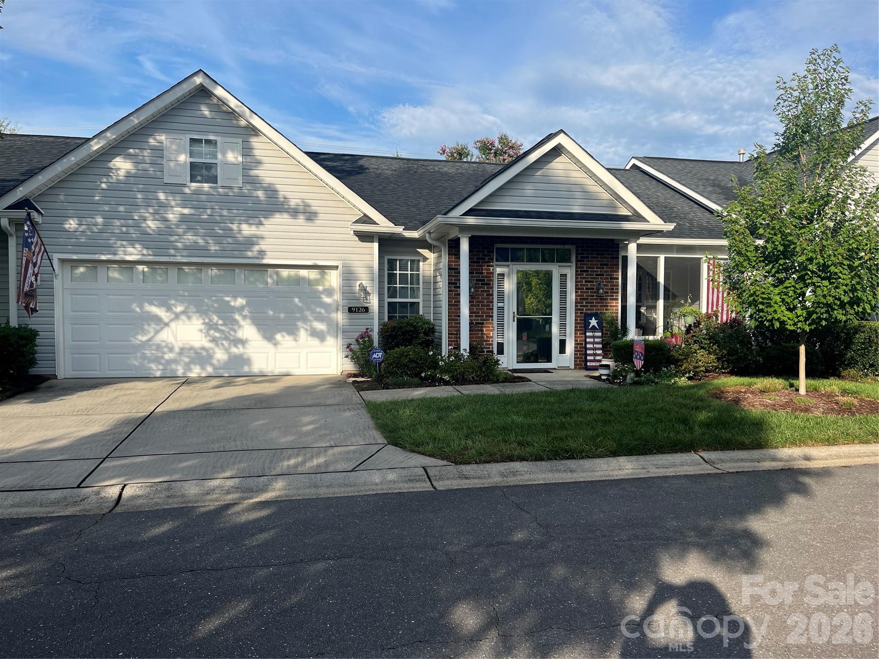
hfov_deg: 67.3
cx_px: 440
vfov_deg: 53.1
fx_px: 660
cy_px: 330
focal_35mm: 26
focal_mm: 5.1
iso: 50
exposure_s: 1/2571
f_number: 1.6
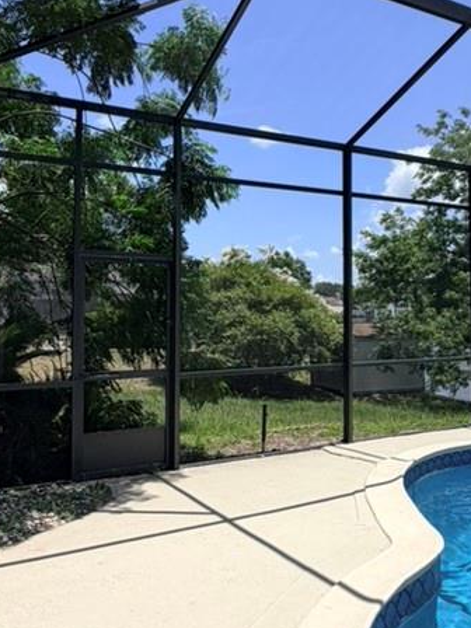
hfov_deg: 44.2
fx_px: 581
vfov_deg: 56.7
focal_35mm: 32
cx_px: 231
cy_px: 289
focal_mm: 2.22
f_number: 2.2
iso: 20
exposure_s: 1/914
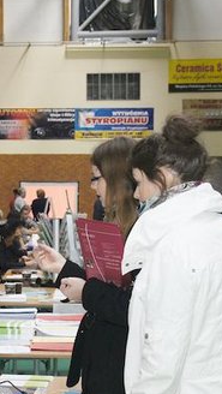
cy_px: 244
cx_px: 5
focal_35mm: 87
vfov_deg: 24.4
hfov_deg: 13.7
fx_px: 909
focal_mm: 28
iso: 800
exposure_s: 1/80
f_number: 5.6
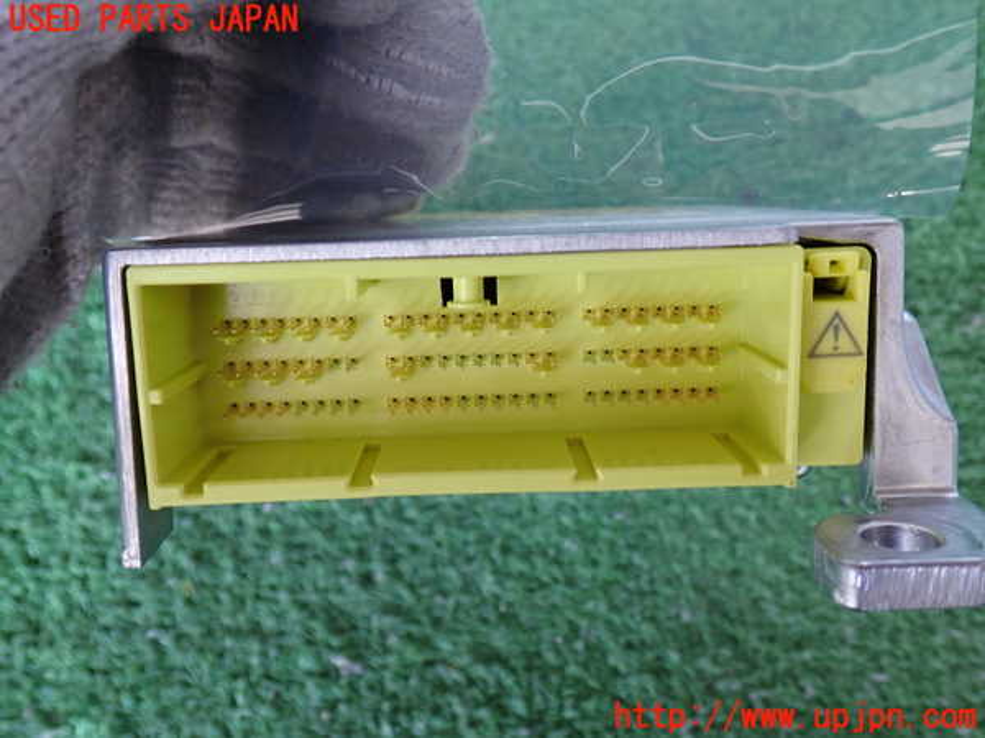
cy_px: 369
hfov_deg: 56.8
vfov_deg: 44.2
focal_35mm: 32
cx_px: 492
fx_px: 911
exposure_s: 1/40
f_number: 2.4
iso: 200
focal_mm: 5.79
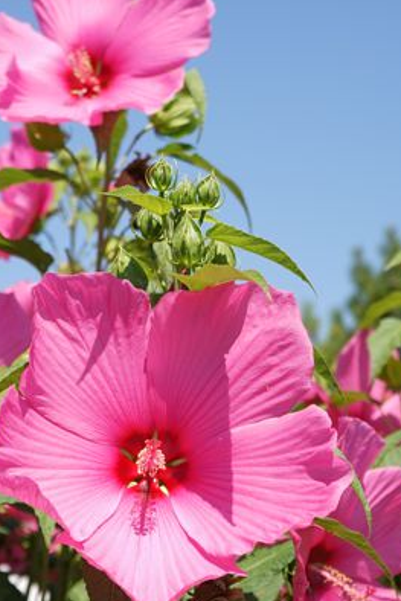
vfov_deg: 24.7
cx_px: 149
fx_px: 1369
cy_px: 355
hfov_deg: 16.6
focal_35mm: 82
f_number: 4
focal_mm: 38
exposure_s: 1/400
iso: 50
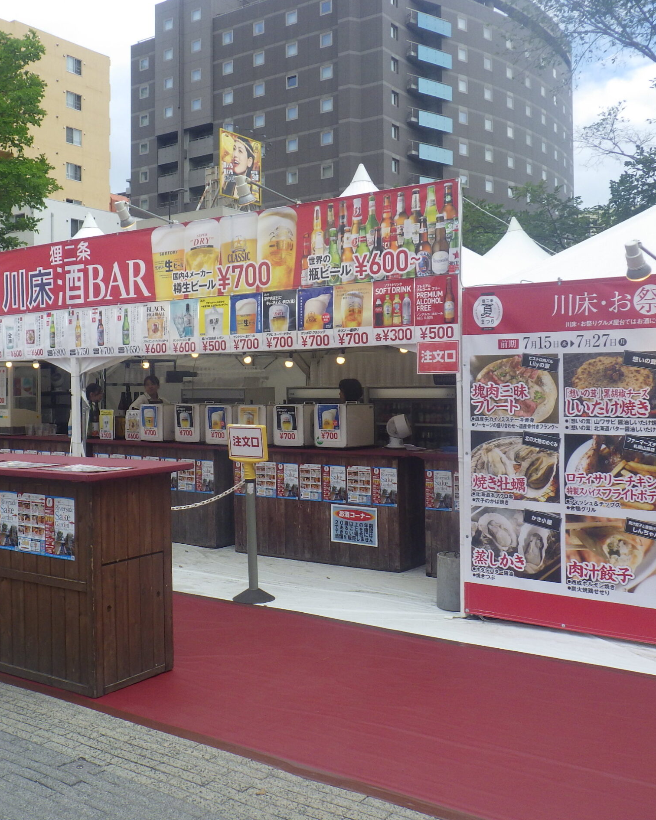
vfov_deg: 49.1
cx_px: 238
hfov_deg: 39.8
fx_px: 898
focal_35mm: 37
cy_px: 405
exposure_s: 1/640
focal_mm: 5
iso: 125
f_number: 4.2
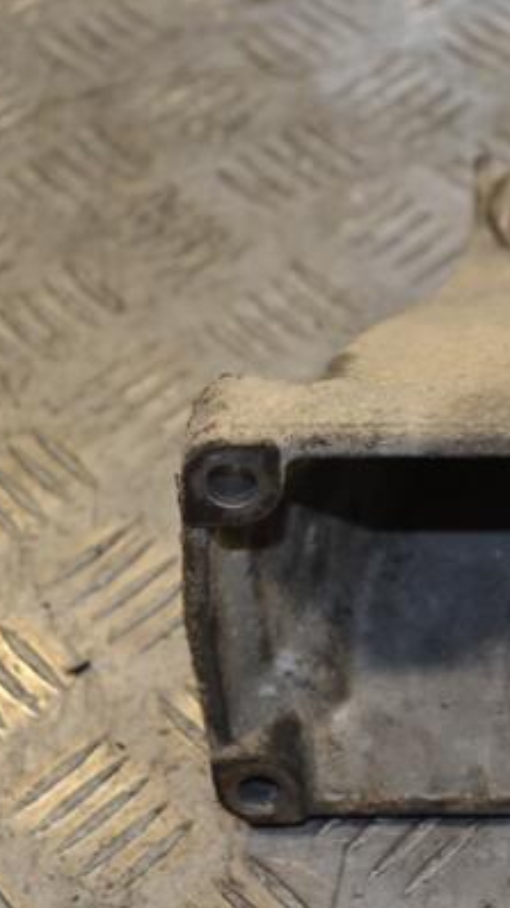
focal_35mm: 76
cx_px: 396
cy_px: 453
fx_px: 1829
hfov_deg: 15.8
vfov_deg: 27.9
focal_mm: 32
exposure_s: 1/125
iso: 220
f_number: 4.8
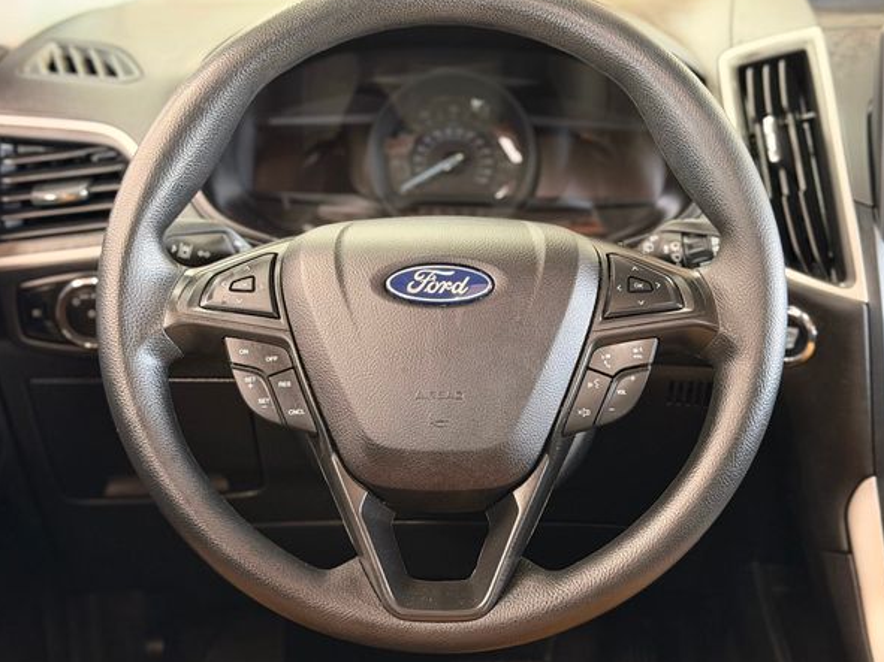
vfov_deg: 28.0
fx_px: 1328
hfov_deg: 36.8
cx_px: 449
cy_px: 311
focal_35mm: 52
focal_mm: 6.76
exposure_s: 1/40
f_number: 1.78
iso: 400
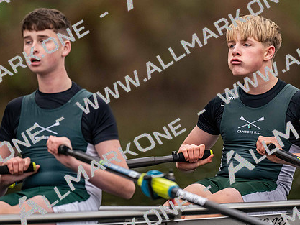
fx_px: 6953
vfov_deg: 1.9
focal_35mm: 802
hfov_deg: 2.5
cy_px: 116
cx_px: 165
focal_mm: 600
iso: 4000
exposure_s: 1/2500
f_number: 4
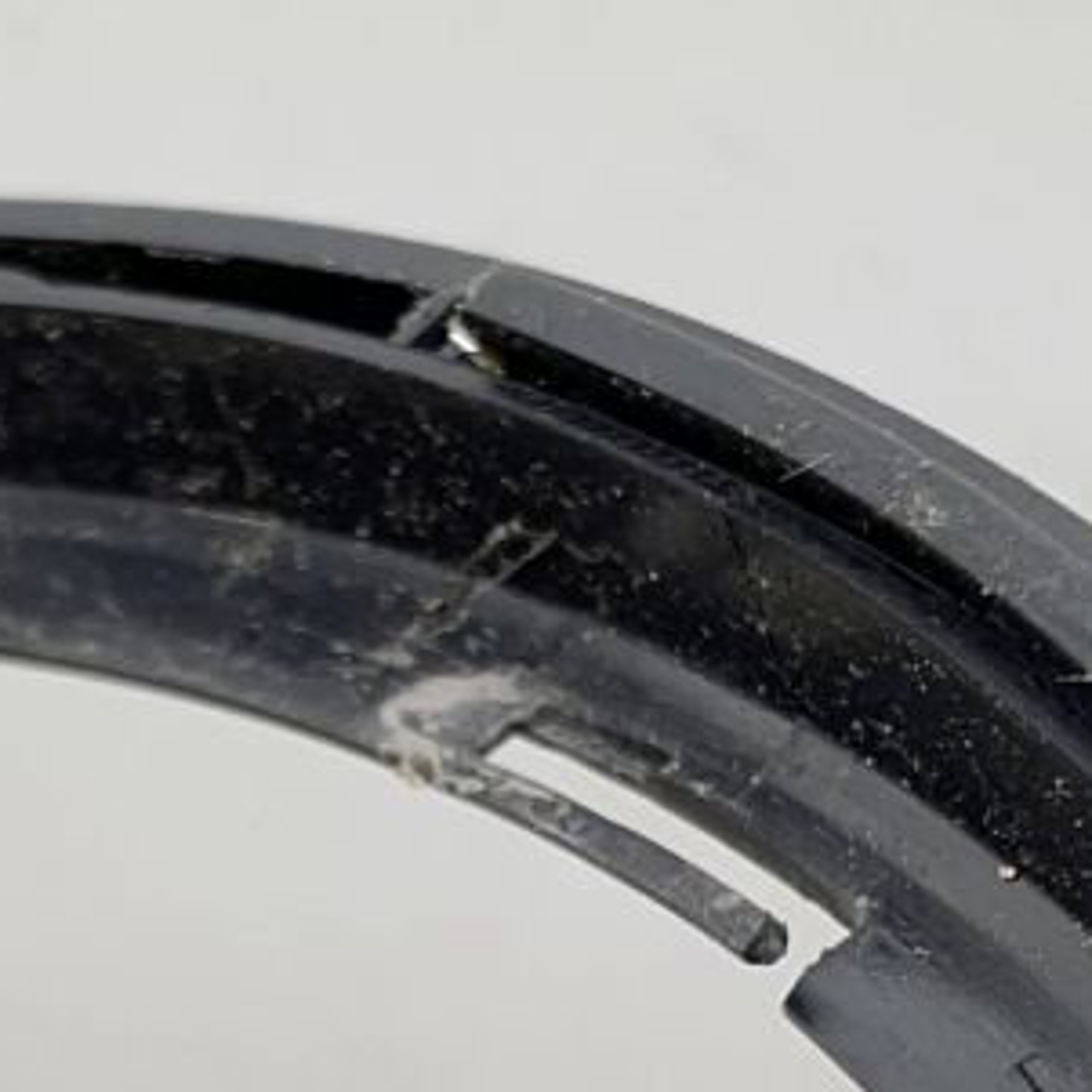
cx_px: 414
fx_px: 4354
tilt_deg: -48.5
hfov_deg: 14.3
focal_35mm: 122
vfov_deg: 14.0
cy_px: 1237
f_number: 1.6
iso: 40
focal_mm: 4.2
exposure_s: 1/100
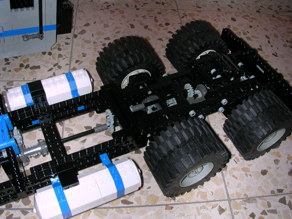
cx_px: 146
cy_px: 110
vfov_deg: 38.7
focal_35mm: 37
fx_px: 312
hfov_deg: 50.1
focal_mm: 5.6
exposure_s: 1/60
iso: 100
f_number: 4.5
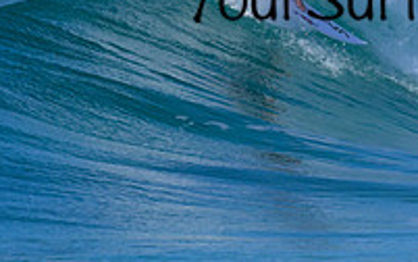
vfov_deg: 0.6
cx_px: 399
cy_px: -28
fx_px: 26771
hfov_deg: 0.9
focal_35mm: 2348
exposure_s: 1/2000
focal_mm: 800
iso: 1000
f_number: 11
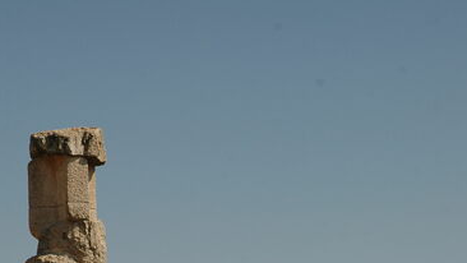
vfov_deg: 7.6
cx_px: 195
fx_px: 1931
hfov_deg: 13.8
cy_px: 409
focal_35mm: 156
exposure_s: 1/640
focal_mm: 55
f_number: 9
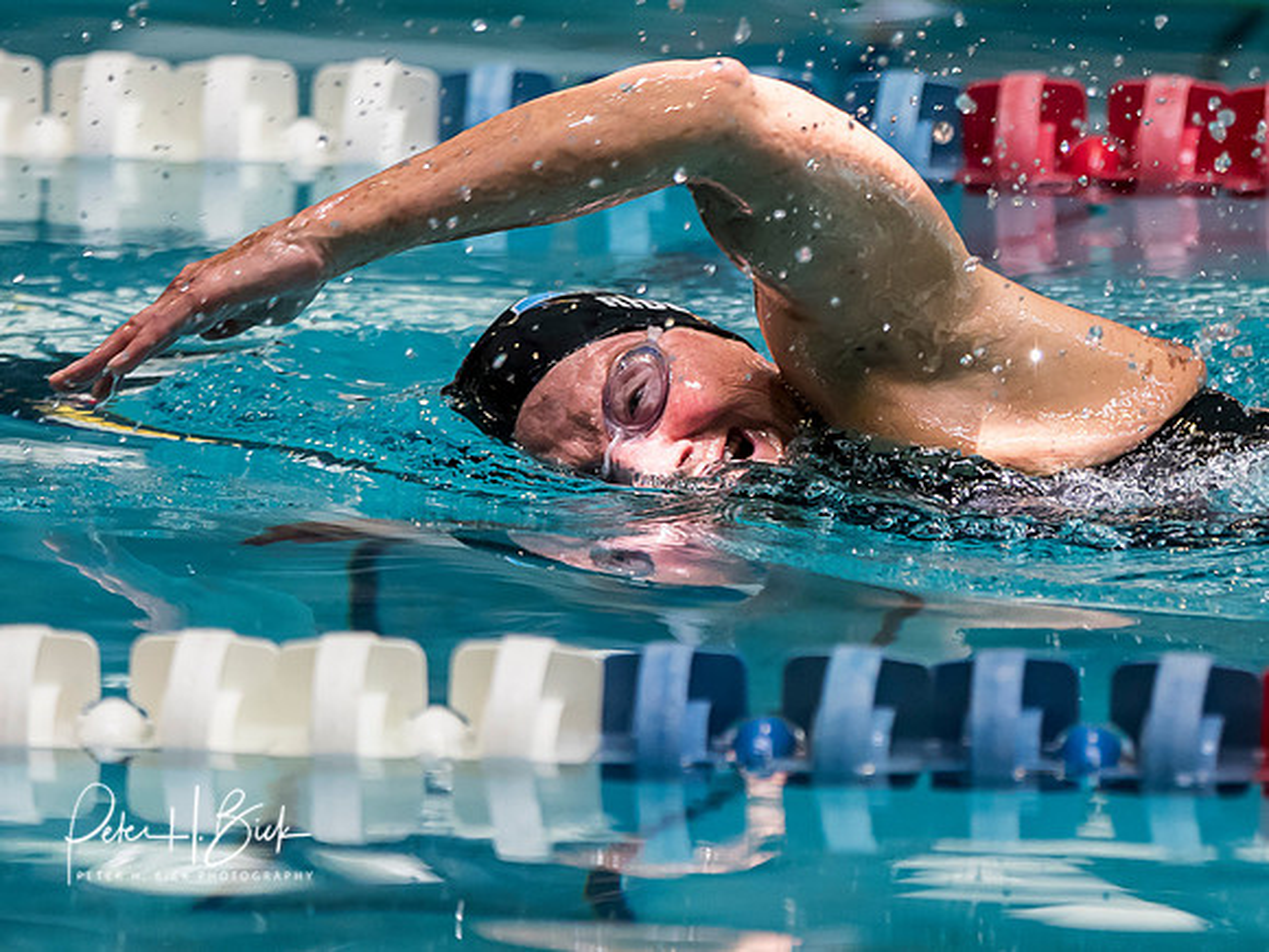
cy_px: 408
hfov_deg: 2.9
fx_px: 24844
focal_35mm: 678
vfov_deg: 2.2
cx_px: 677
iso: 1250
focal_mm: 200
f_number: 2.8
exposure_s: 1/1000
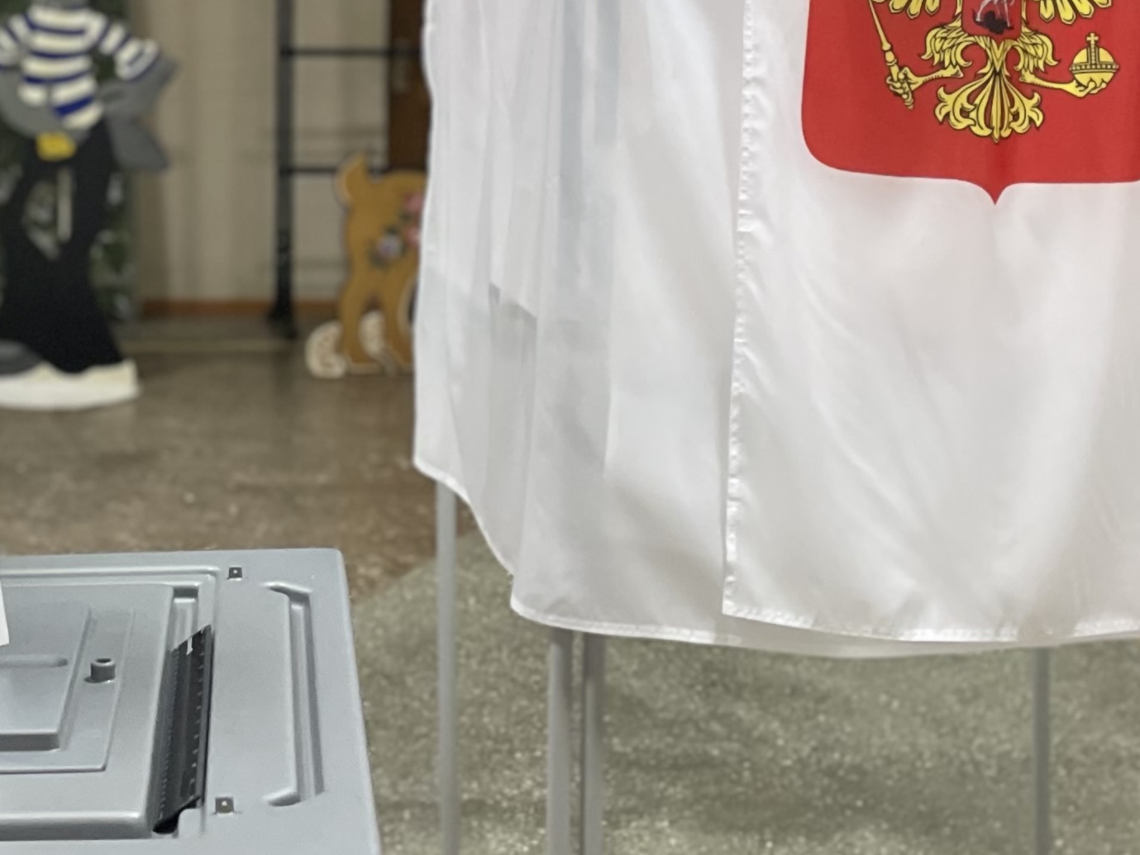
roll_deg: -0.5
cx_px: 280
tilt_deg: -1.8
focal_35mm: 76
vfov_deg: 18.9
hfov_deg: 25.3
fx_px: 2504
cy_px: -7
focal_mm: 4.2
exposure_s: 1/50
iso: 320
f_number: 1.6
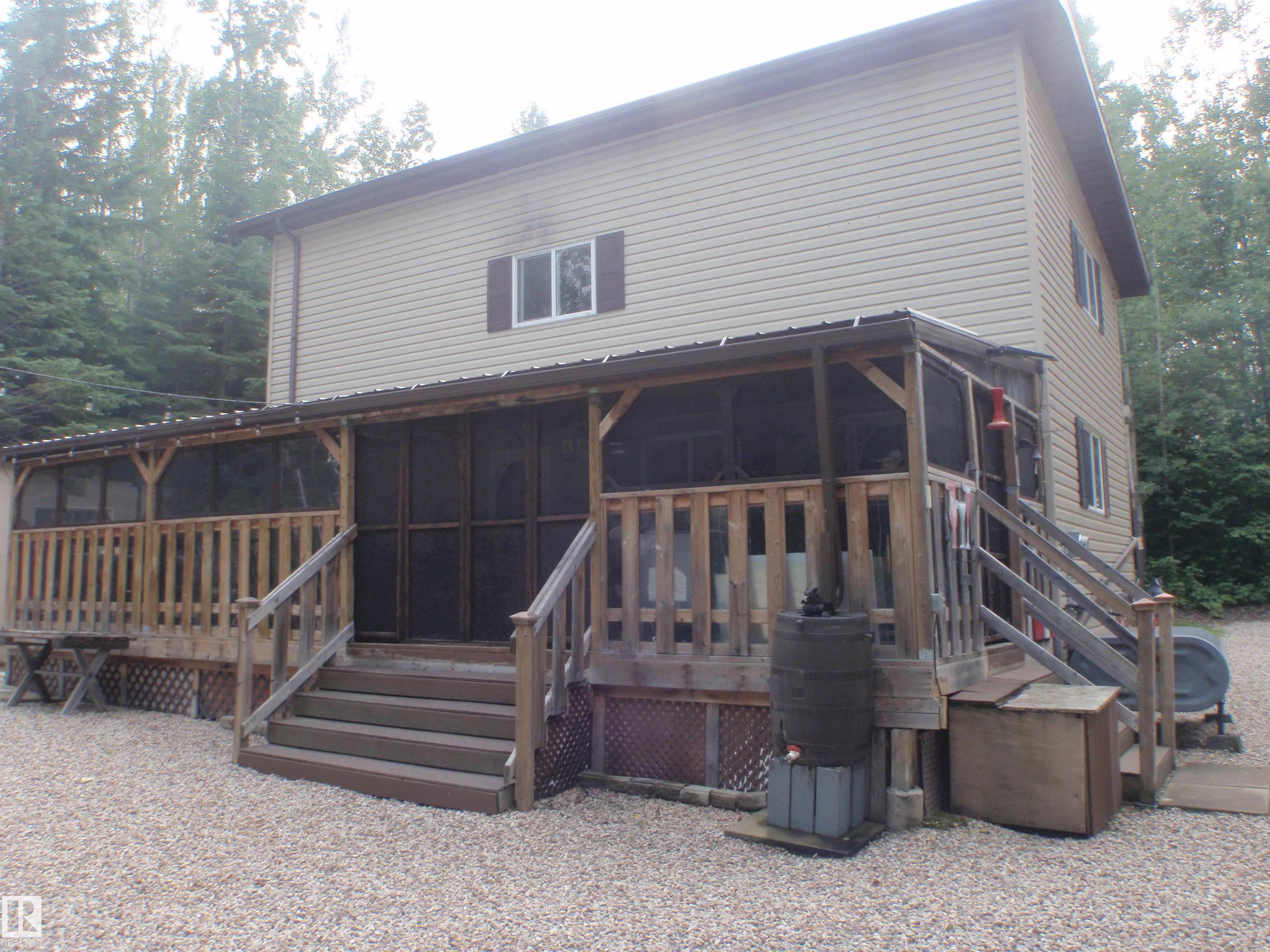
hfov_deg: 63.4
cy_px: 476
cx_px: 635
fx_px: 1027
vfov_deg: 49.7
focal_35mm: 28
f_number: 5
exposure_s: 1/100
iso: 64
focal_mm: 5
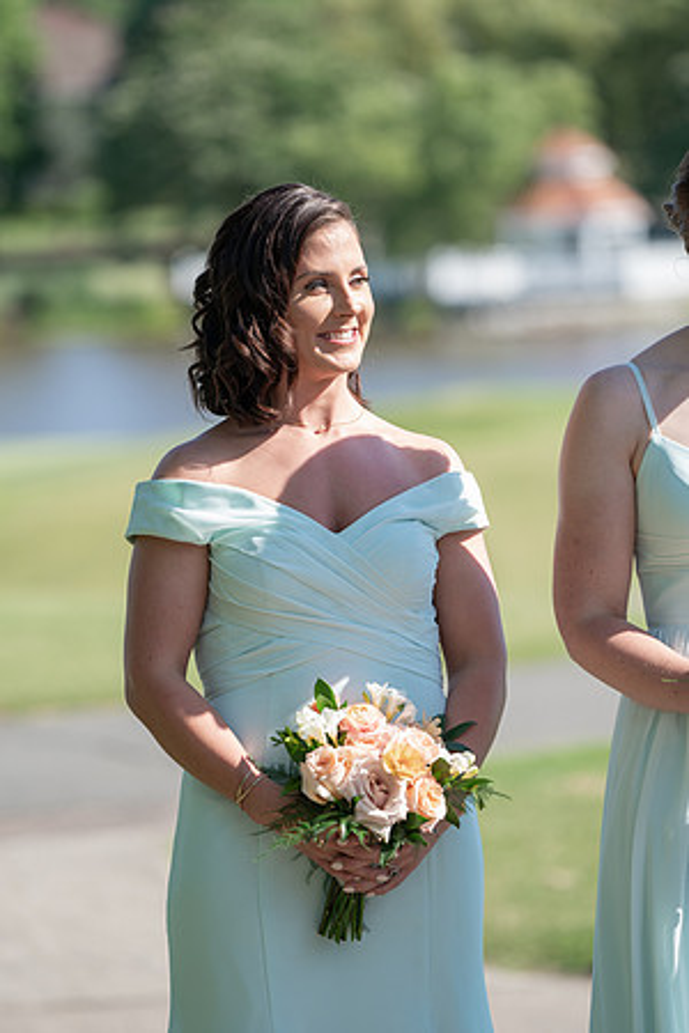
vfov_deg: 10.7
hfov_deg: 7.2
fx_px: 5512
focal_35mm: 192
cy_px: 516
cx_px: 344
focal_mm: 192
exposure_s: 1/400
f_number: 4
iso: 100
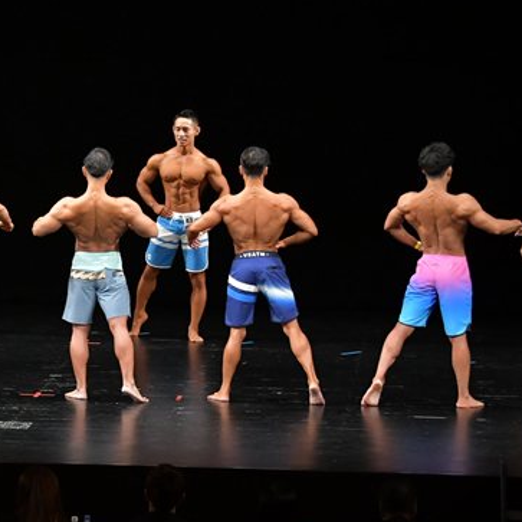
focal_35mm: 212
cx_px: 111
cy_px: 262
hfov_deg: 8.2
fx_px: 3617
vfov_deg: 8.3
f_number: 5.6
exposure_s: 1/400
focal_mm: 78
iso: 3200
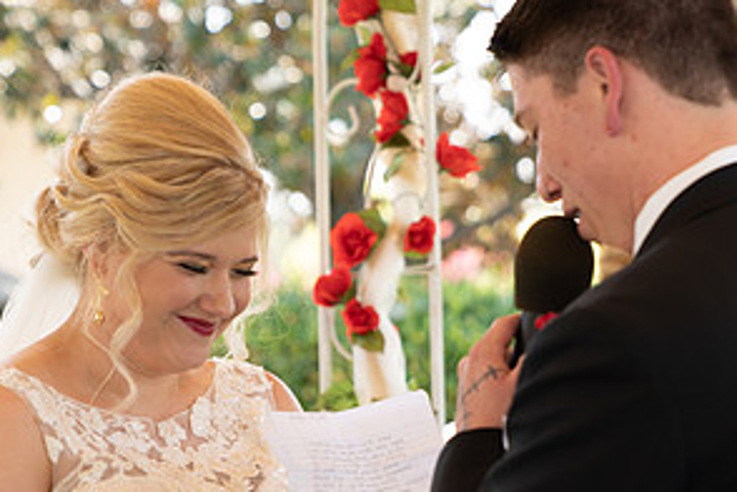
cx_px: 429
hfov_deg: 14.9
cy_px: 415
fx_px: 2825
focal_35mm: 138
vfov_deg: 9.9
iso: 100
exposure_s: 1/100
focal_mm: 70
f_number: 3.2
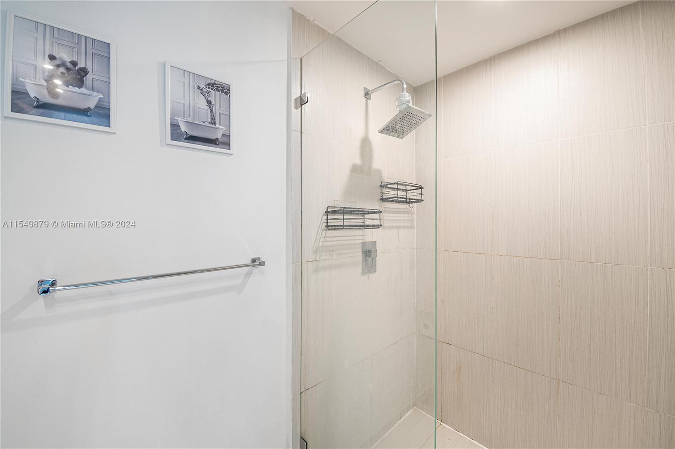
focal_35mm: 14
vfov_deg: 81.2
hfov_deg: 104.3
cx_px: 338
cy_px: 224
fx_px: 262
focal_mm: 7
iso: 80
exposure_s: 1/1.25
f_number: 7.1
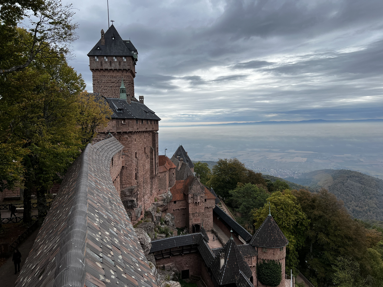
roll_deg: +1.4
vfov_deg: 53.1
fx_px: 288
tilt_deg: -4.3
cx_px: 192
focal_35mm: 26
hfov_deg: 67.3
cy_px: 144
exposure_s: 1/1724
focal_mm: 5.7
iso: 50
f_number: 1.5
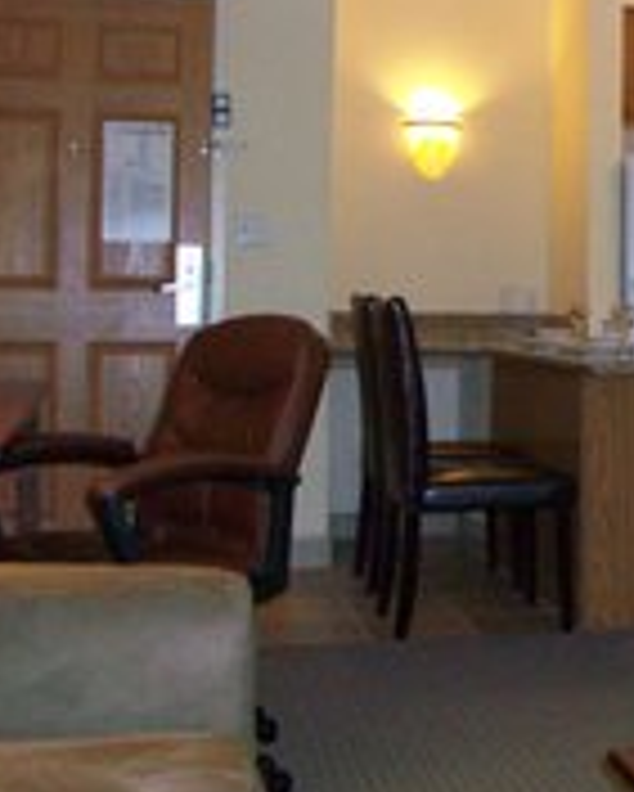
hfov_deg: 23.3
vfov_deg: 30.3
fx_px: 1453
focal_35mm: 62
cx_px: 674
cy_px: 288
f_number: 2.8
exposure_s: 1/60
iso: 400
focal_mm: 5.7
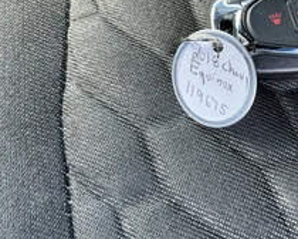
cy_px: 34
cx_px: 264
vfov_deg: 28.3
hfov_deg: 34.2
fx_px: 459
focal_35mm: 52
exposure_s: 1/60
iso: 100
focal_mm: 3
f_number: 1.8
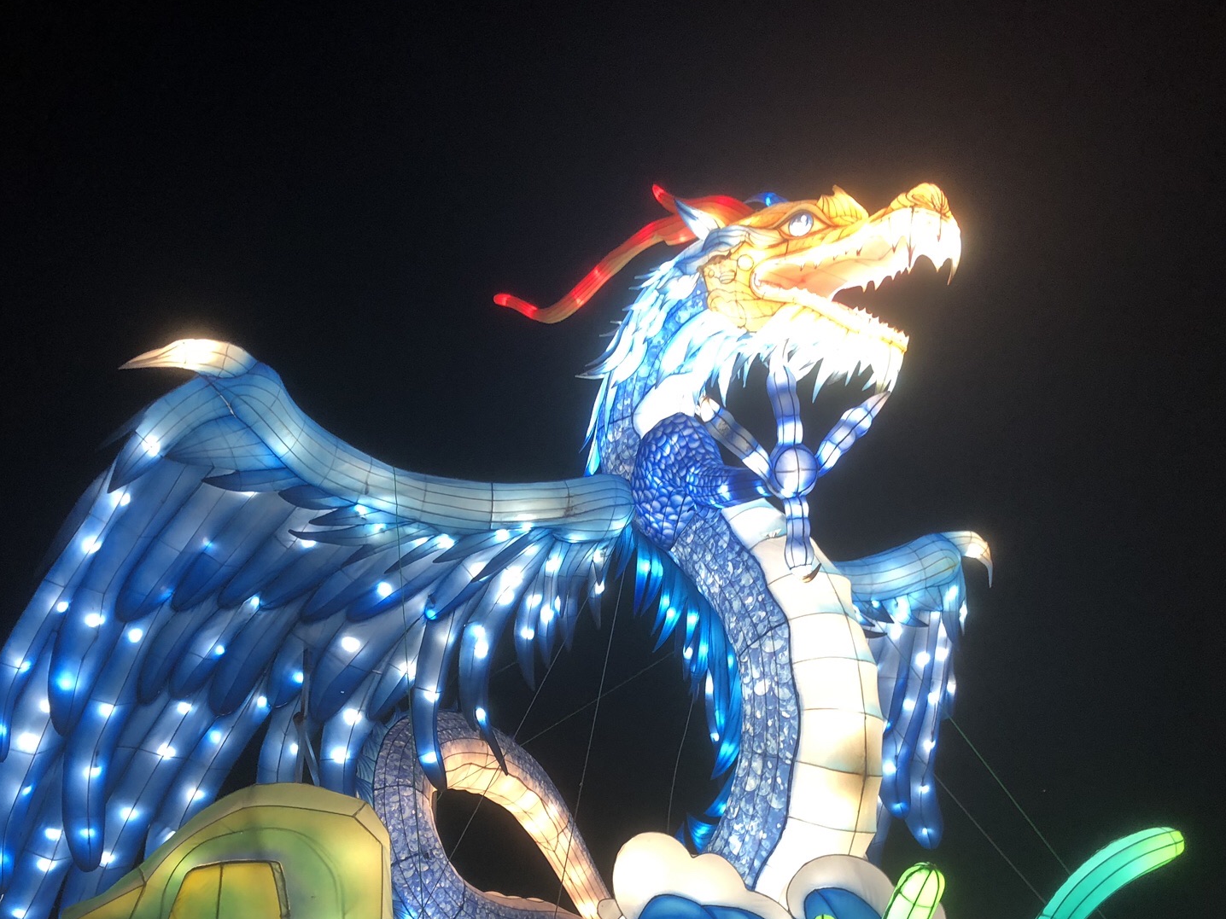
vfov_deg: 36.6
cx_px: 581
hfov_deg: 47.8
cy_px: 587
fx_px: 1381
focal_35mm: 39
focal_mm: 4
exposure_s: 1/17
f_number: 1.8
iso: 40
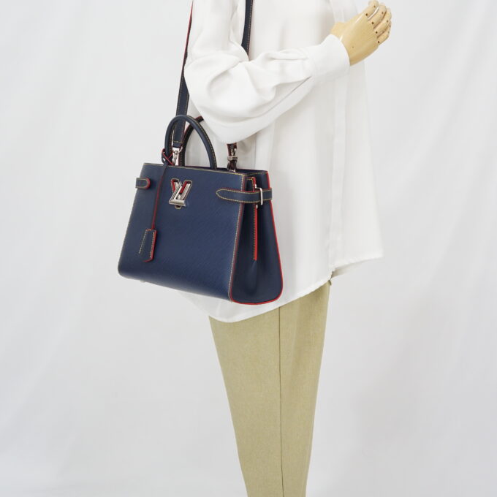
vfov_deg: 26.7
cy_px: 152
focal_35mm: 64
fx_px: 1040
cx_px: 249
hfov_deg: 26.9
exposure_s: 1/10
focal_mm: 50
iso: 640
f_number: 6.3
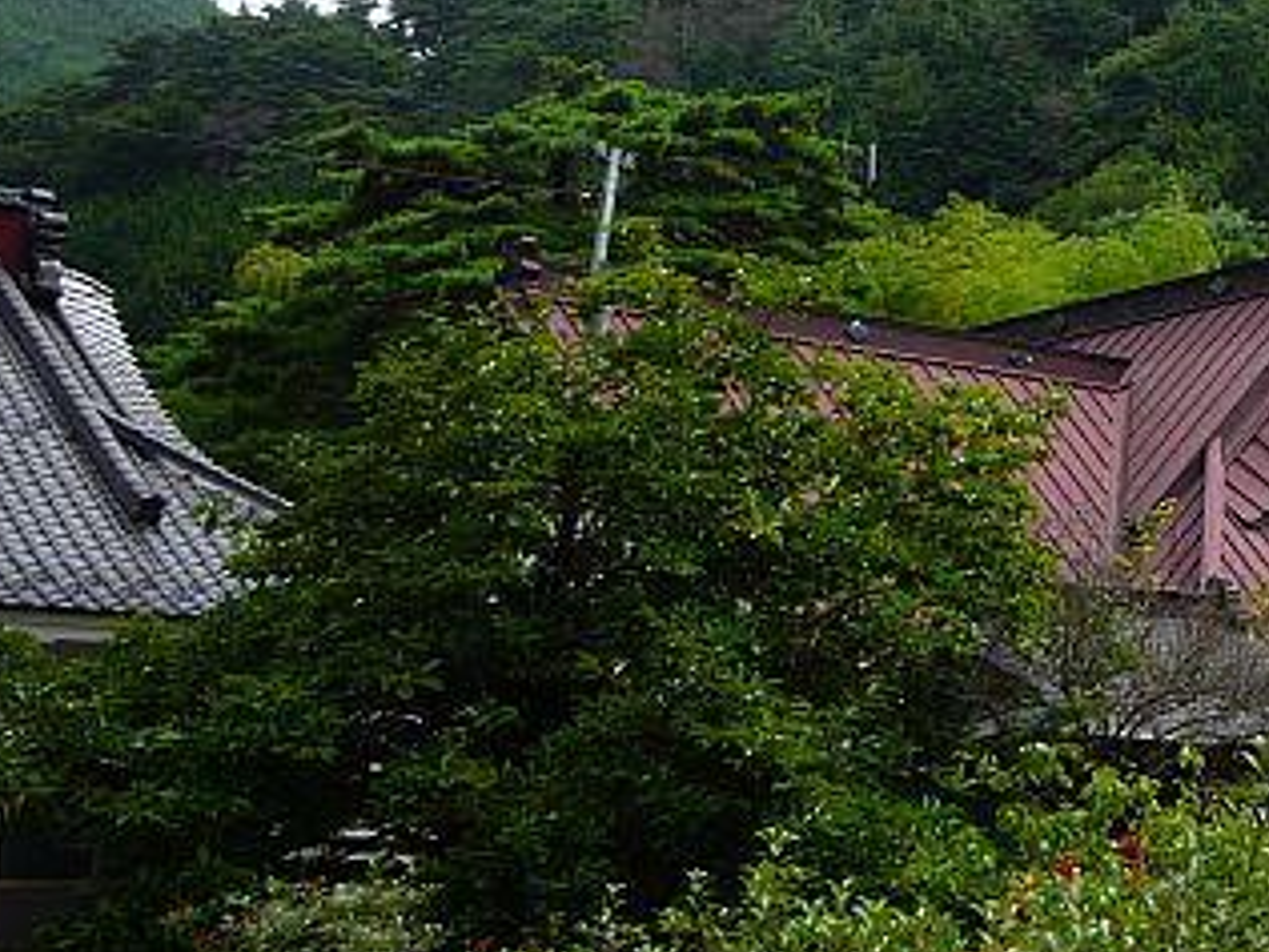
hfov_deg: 23.7
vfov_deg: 19.0
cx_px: 1478
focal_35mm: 76
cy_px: 88
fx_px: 2786
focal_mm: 5.2
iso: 100
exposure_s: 1/400
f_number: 5
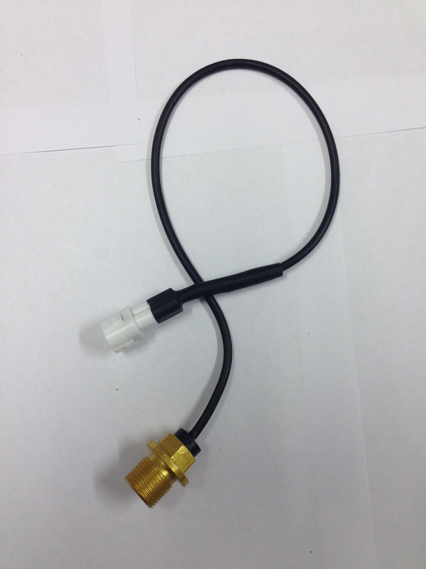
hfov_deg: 42.9
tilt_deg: -83.5
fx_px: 541
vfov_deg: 55.4
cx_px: 213
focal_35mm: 33
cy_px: 284
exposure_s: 1/20
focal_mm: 4.12
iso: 64
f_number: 2.4
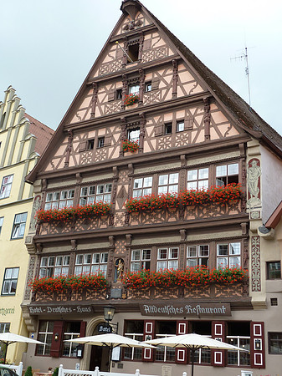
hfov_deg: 34.3
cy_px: 188
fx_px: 457
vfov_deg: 44.8
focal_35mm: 42
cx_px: 141
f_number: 4
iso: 80
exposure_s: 1/125
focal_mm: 6.9
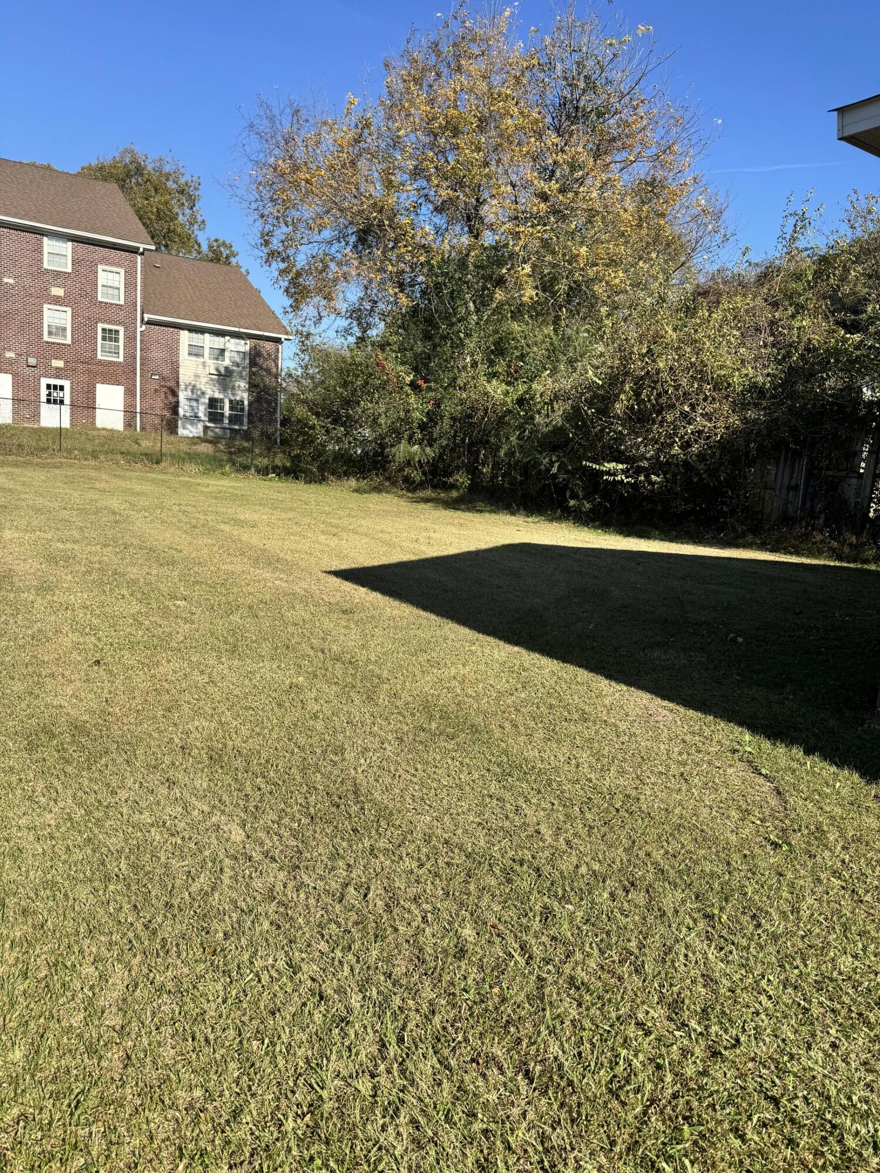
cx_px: 440
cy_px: 586
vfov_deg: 71.6
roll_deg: -2.9
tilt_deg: -8.7
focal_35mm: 24
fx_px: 813
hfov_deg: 56.8
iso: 80
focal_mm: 6.76
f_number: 1.78
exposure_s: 1/3096
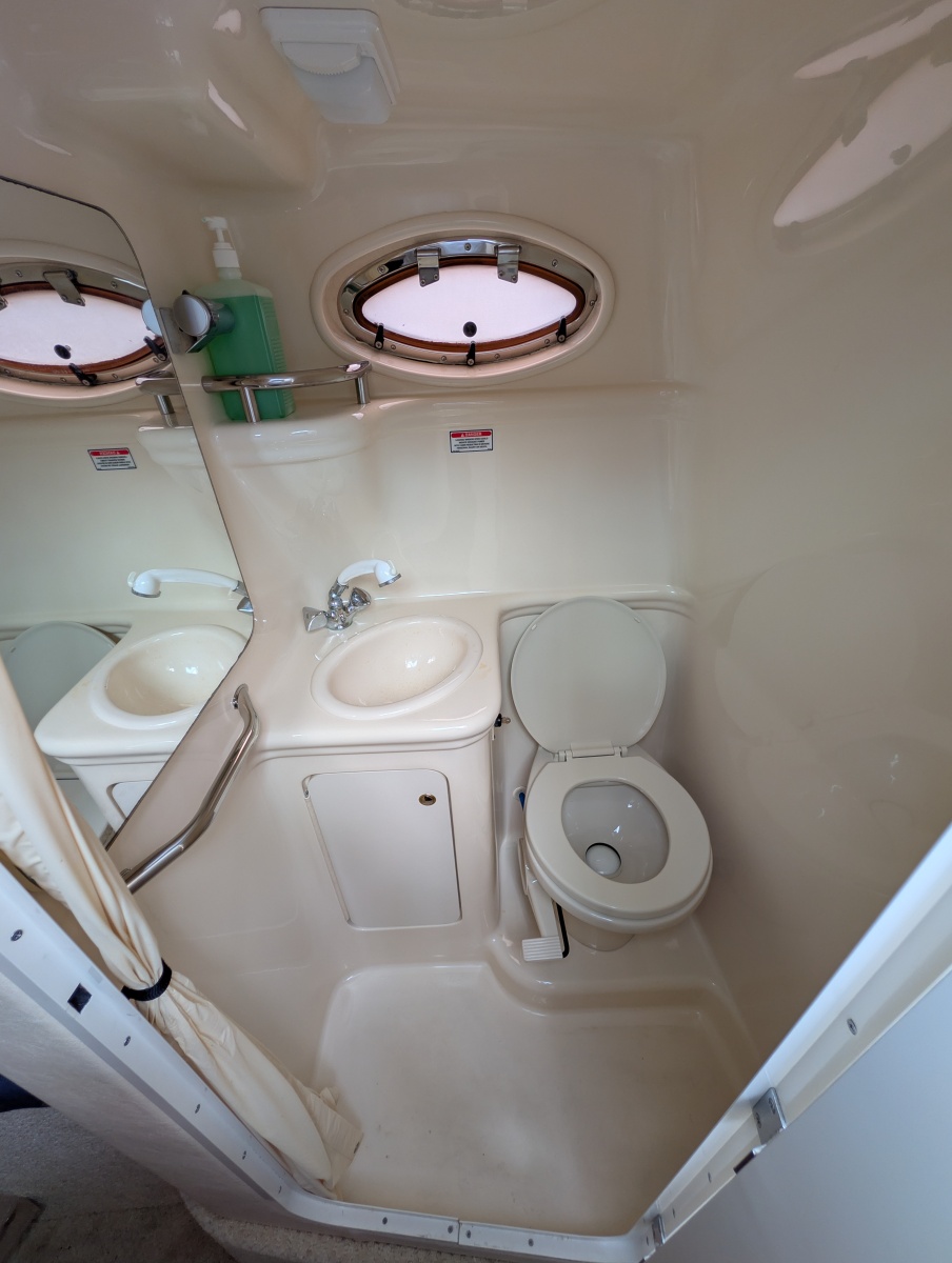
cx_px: 476
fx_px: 439
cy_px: 632
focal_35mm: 12
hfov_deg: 94.7
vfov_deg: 110.4
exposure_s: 1/200
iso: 44
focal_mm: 2.02
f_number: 1.7
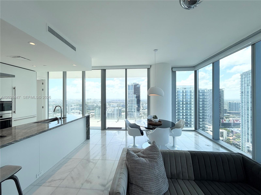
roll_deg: +0.3
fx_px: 106
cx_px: 130
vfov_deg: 85.7
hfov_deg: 102.1
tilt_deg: +0.7
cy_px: 98
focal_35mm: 14
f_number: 2.2
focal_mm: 2.22
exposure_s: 1/502
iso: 50
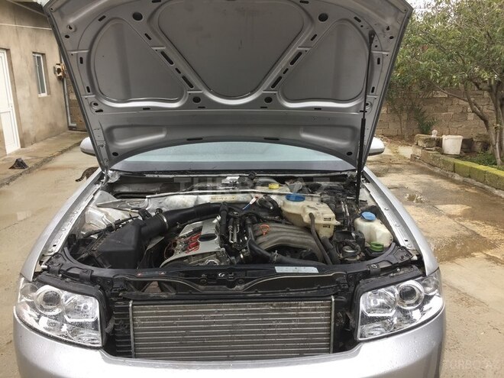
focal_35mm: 29
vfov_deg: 48.2
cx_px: 252
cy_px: 189
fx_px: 422
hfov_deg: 61.7
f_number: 2.2
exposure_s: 1/104
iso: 32
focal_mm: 4.15
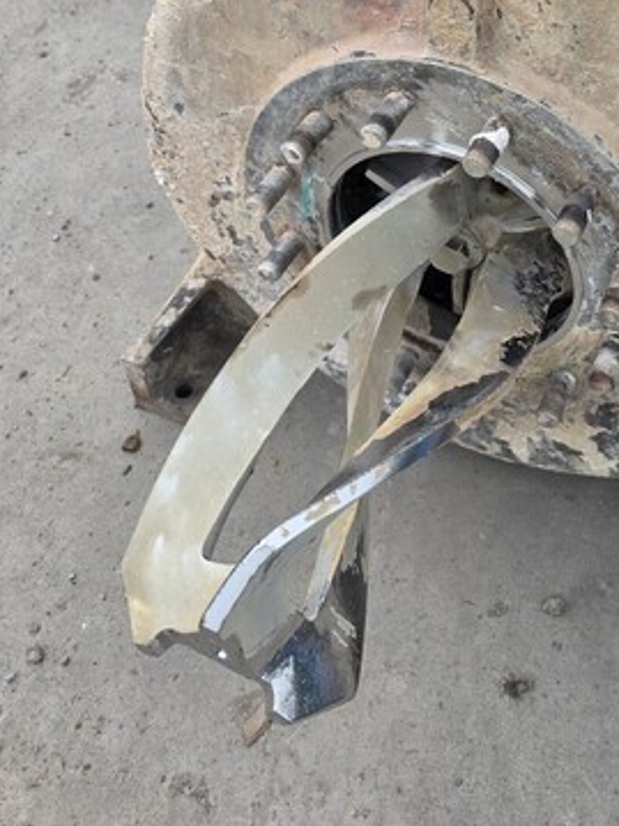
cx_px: 492
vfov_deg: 43.0
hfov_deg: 34.1
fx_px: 978
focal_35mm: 41
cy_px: 131
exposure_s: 1/5778
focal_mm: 6.3
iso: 80
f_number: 1.7
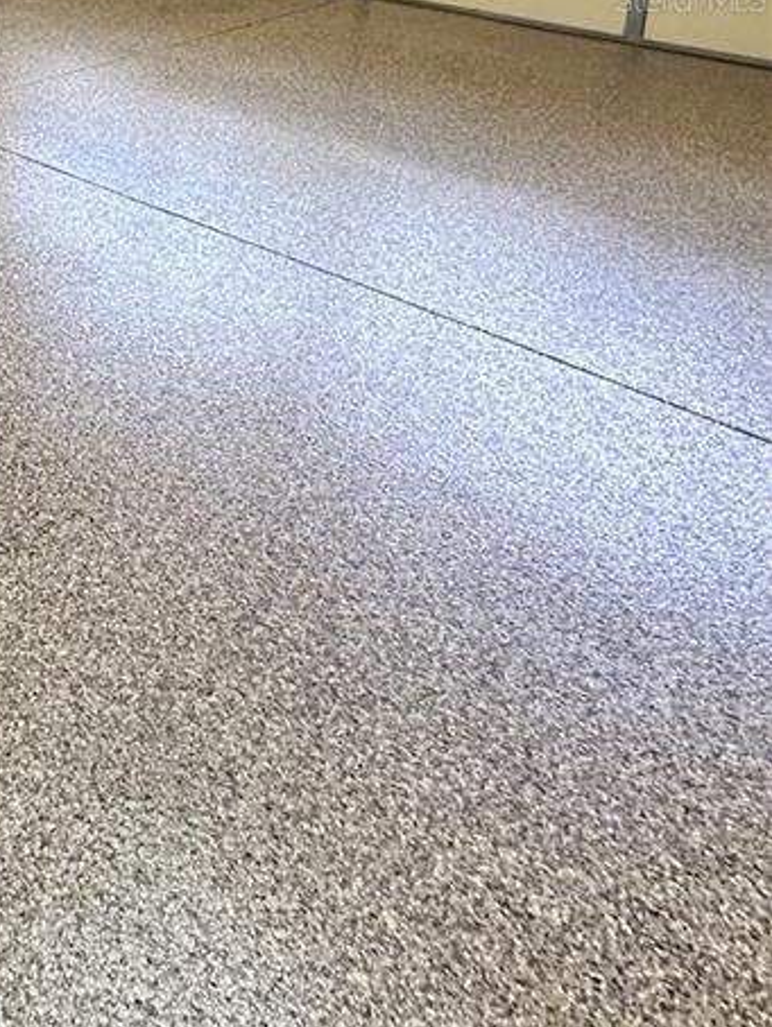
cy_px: -2
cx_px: -245
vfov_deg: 43.0
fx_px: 1099
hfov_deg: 30.2
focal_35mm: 37
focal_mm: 2.22
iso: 320
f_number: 2.2
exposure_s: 1/60
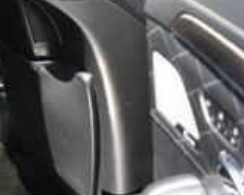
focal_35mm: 103
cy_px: 23
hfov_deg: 15.9
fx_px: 745
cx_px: -190
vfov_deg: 14.8
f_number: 3.5
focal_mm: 18
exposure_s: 1/250
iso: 500
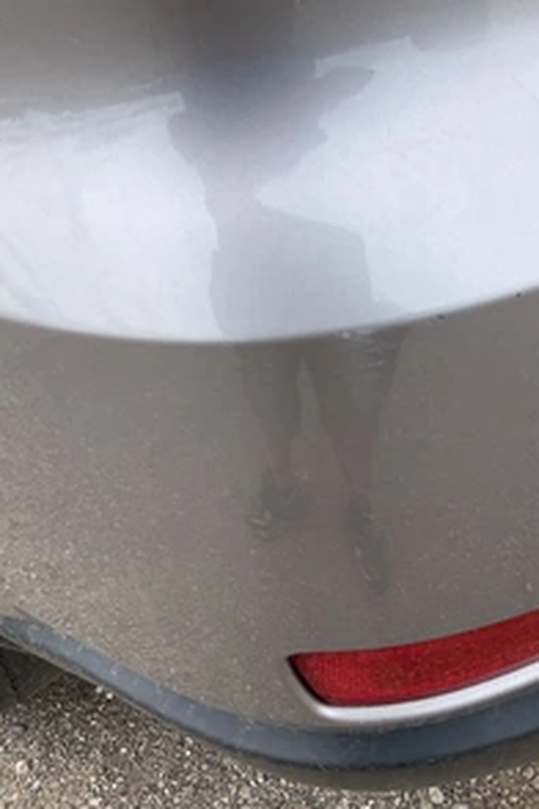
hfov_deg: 32.6
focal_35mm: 41
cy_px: 402
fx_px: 921
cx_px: 305
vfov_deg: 47.4
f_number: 1.8
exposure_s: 1/804
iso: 25
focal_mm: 3
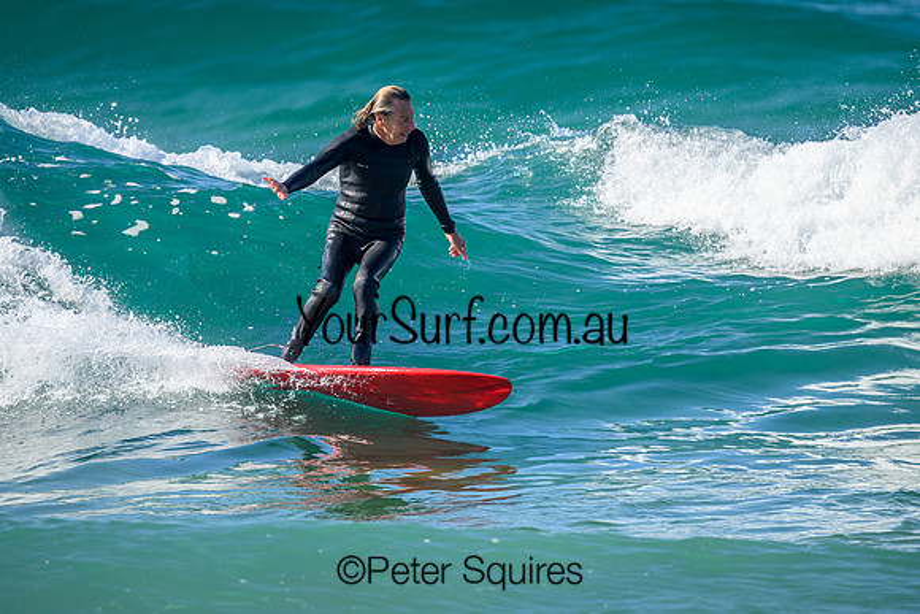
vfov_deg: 1.5
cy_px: 299
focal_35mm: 891
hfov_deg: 2.3
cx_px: 448
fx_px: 22762
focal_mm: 800
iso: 720
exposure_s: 1/2000
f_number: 6.3
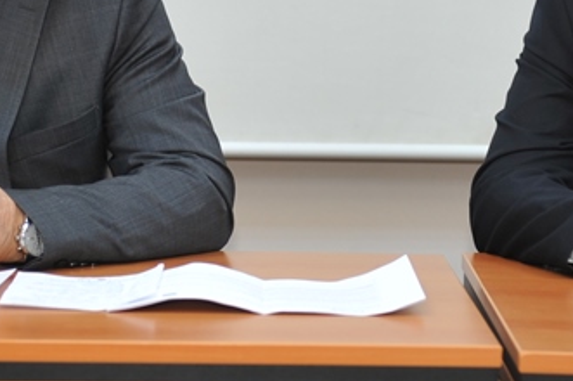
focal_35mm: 161
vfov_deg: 8.5
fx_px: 2560
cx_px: 265
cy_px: 0
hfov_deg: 12.8
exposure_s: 1/60
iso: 400
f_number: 2.8
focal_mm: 52
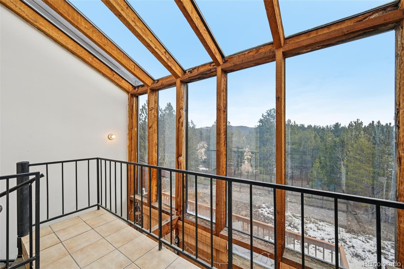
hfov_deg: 104.3
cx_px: 202
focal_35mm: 14
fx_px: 157
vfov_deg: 81.2
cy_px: 134
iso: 64
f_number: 8
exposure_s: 1/30
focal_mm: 14
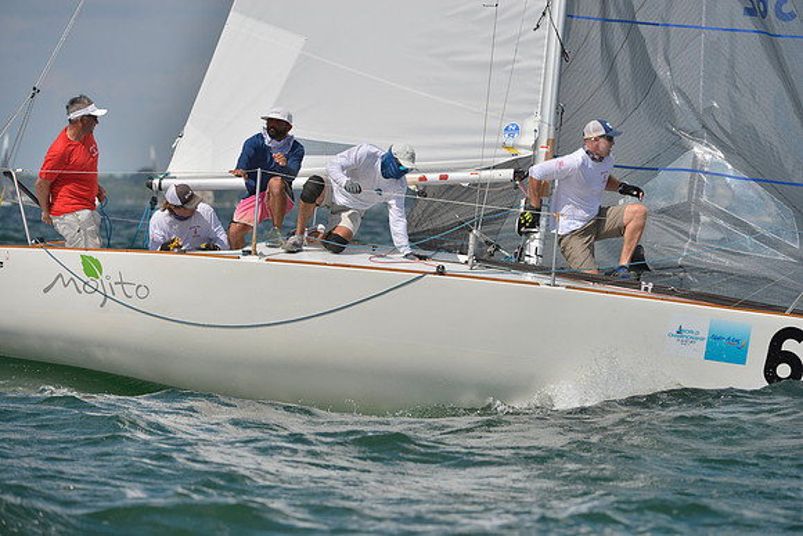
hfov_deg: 7.1
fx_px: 6470
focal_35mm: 290
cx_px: 402
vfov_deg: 4.7
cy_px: 268
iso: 200
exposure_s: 1/1250
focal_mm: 290
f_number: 8
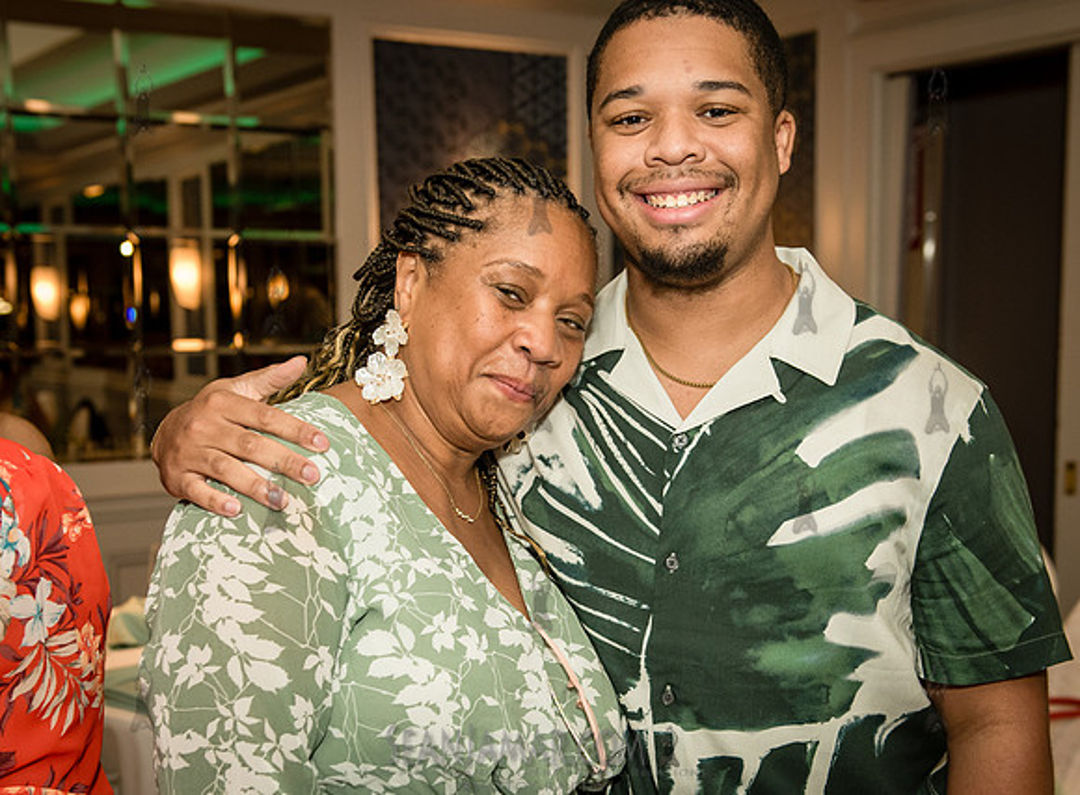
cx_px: 544
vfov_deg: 27.0
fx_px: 1653
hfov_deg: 36.2
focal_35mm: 53
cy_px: 496
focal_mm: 40
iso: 1600
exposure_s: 1/160
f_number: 3.5
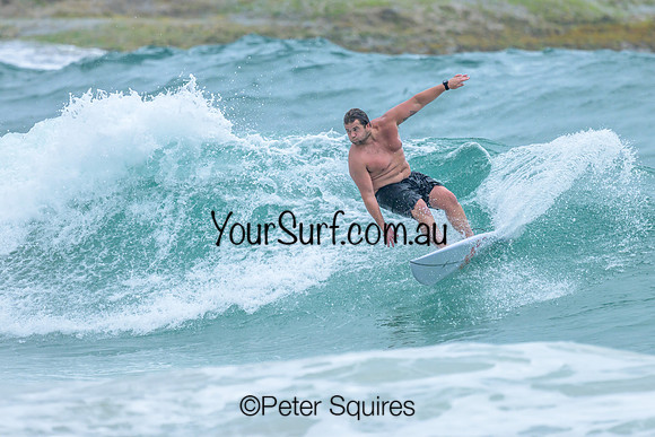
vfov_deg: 1.3
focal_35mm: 1100
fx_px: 20011
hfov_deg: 1.9
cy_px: 244
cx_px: 367
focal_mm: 800
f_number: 6.3
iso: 450
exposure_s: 1/2500
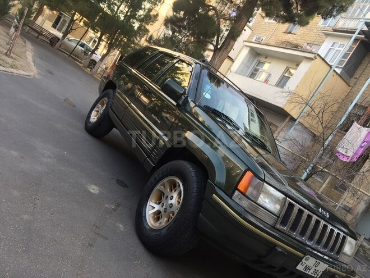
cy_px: 139
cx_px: 185
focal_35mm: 29
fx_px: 310
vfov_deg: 48.2
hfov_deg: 61.7
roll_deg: -31.9
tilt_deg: -4.2
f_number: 2.2
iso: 32
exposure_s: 1/128
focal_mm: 4.15
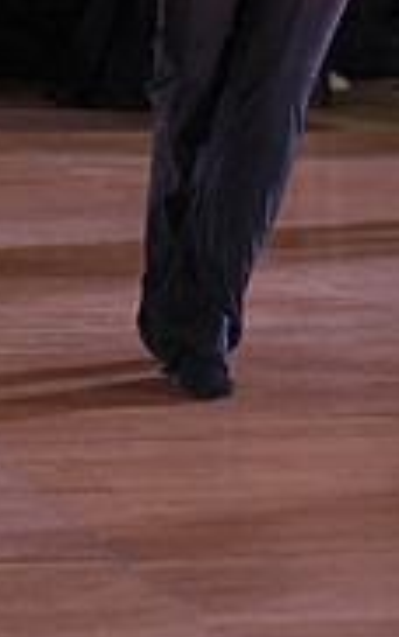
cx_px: -191
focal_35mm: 286
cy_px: -252
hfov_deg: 4.6
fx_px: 4968
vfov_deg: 7.2
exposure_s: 1/400
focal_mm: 88
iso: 1250
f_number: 4
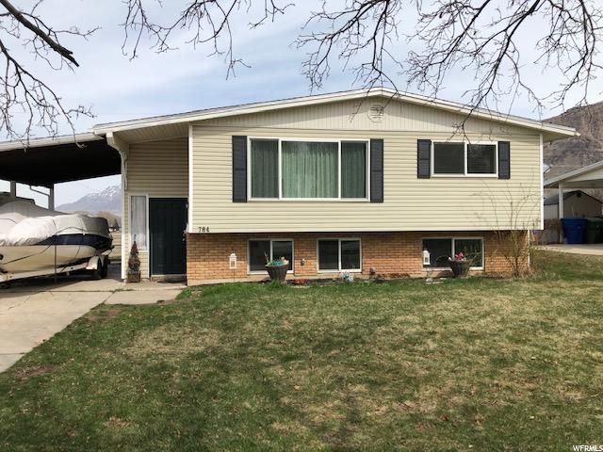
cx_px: 302
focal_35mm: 28
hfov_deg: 63.4
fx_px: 488
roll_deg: +0.5
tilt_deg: -0.2
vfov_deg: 49.7
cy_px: 226
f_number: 1.8
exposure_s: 1/2404
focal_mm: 3.99
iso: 20
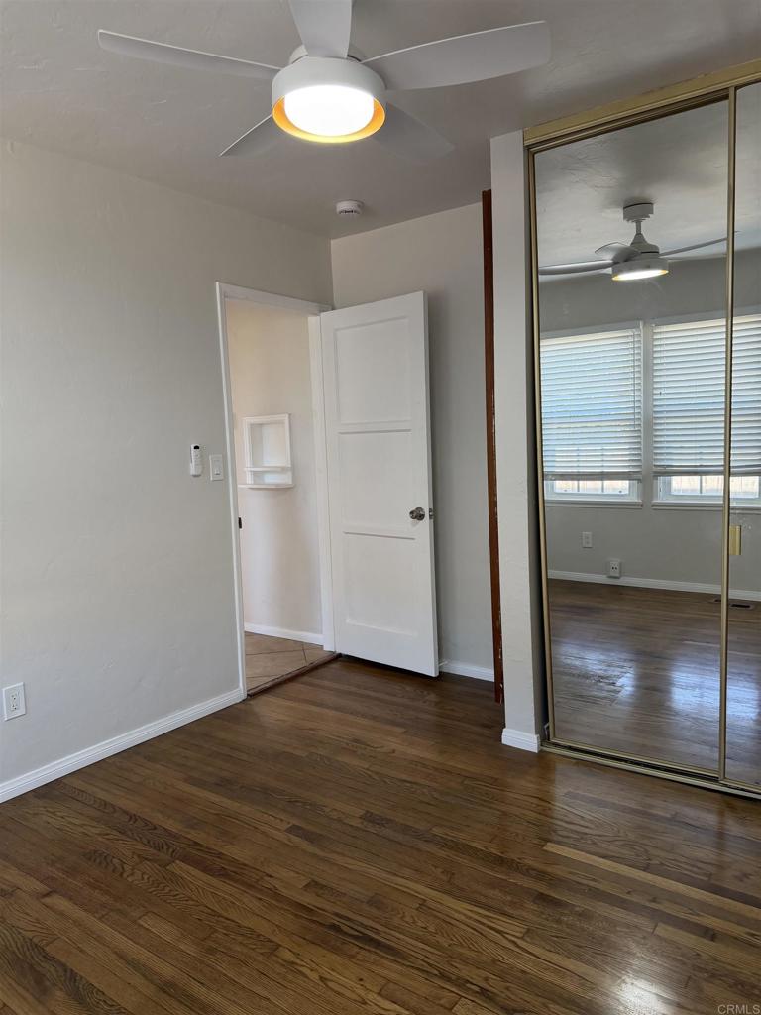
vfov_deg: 71.6
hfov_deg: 56.8
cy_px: 508
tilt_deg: -5.3
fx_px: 703
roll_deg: +2.4
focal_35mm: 24
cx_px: 380
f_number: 1.78
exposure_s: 1/119
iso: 250
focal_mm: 6.76
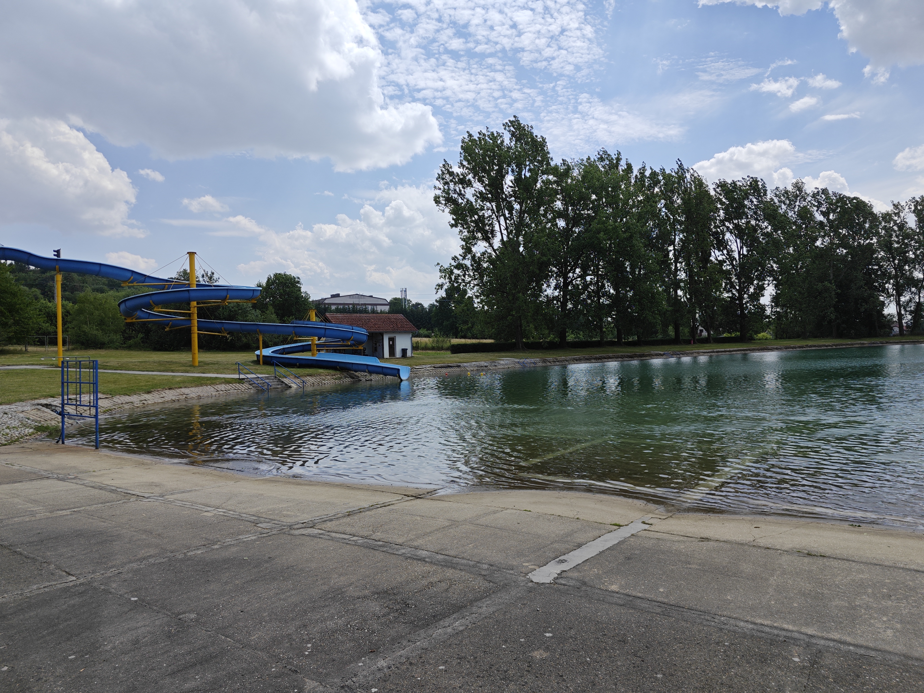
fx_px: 614
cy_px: 346
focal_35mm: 23
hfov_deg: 73.9
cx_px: 462
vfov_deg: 58.9
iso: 50
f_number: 1.8
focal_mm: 5.43
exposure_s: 1/3501
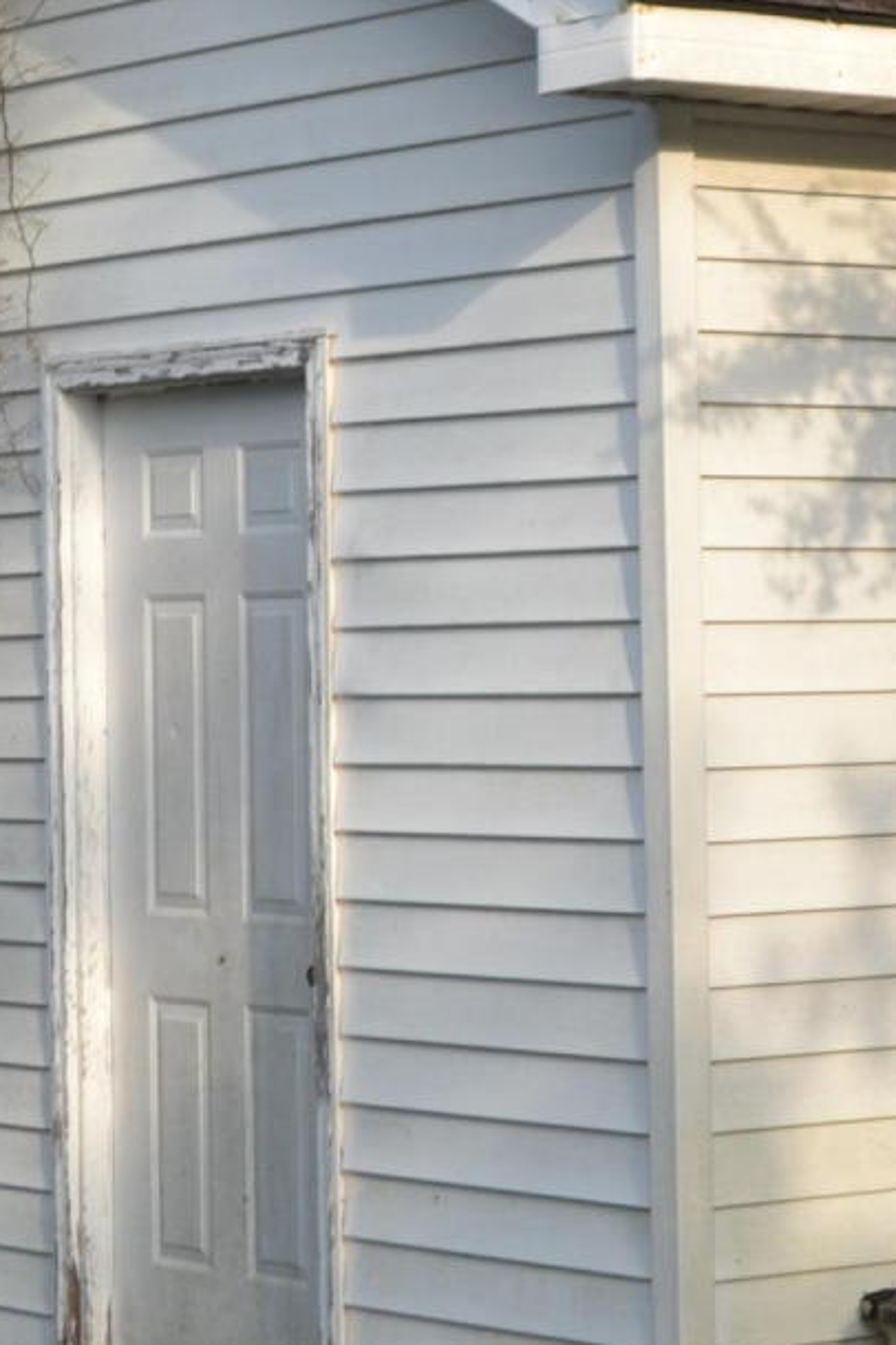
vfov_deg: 16.0
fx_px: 4778
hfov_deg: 10.7
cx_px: 685
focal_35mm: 128
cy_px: 546
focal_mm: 26
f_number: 5.6
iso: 100
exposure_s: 1/200
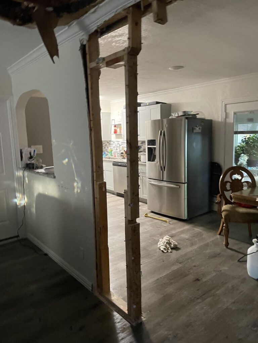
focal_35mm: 26
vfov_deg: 67.3
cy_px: 172
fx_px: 258
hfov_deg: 53.1
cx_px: 129
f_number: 1.6
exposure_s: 1/40
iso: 640
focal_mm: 4.2
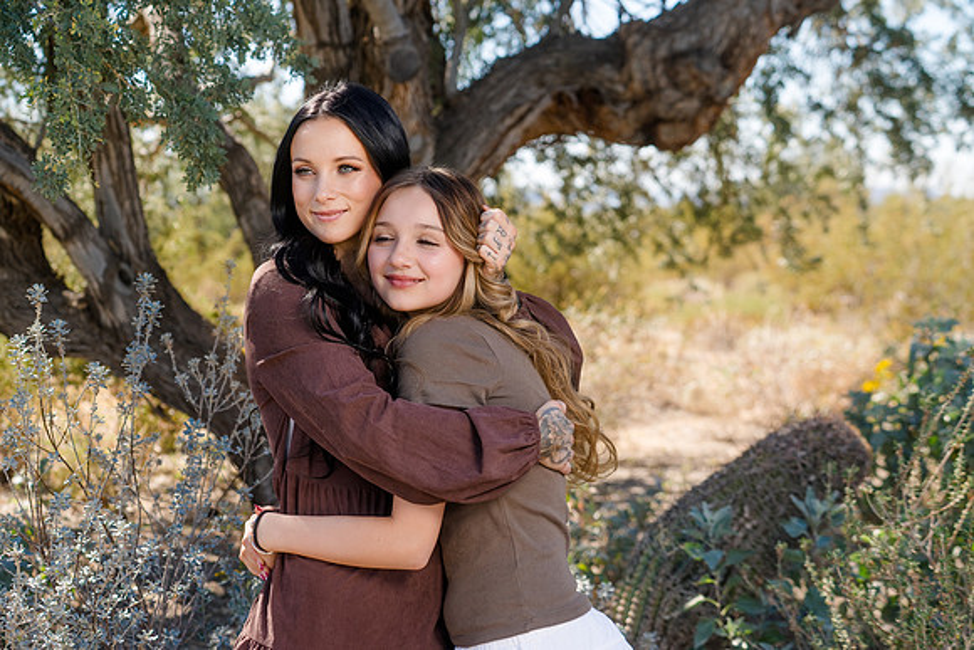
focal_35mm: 70
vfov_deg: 19.5
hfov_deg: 28.8
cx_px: 487
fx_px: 1894
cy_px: 325
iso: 100
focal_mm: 70
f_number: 5.6
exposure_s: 1/200
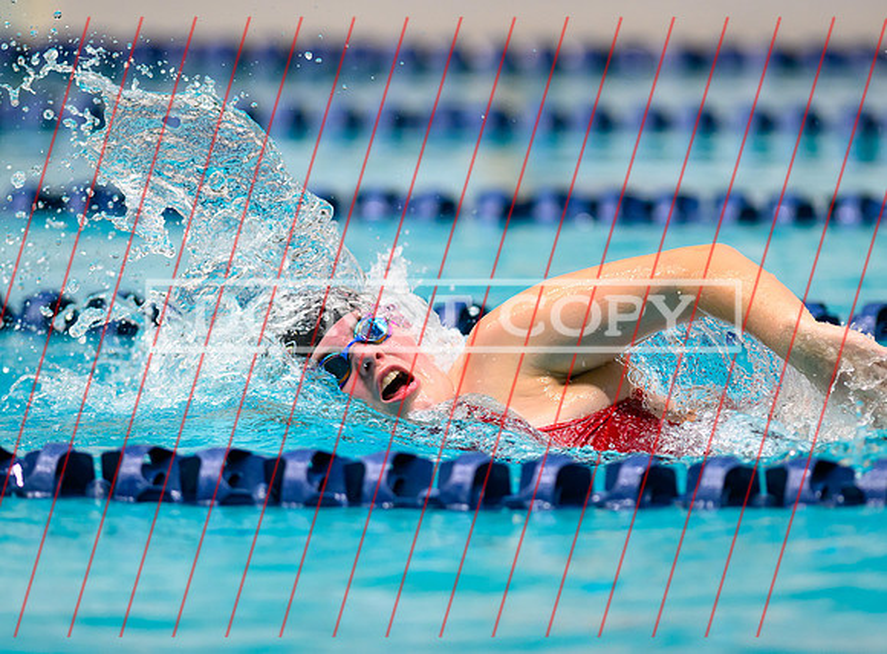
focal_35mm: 450
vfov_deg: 3.3
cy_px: 387
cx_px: 419
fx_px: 11457
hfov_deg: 4.4
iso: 2000
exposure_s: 1/800
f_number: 2.8
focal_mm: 300
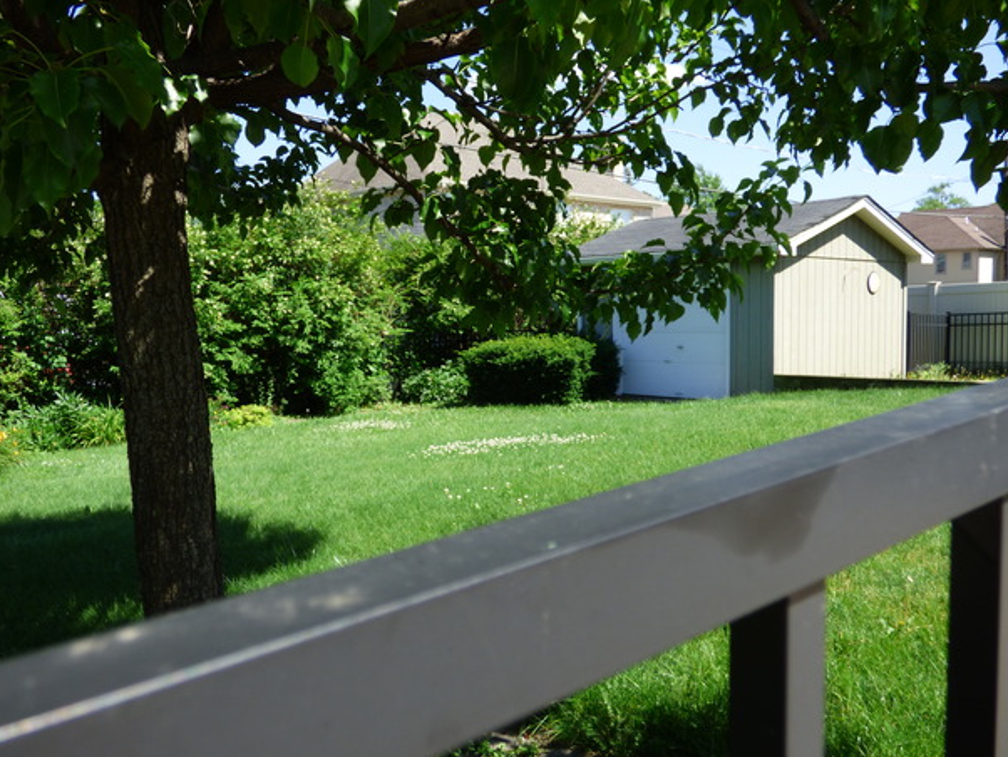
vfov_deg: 41.8
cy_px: 387
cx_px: 506
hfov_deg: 53.9
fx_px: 990
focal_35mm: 34
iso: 100
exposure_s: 1/500
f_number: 3.4
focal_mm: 5.78
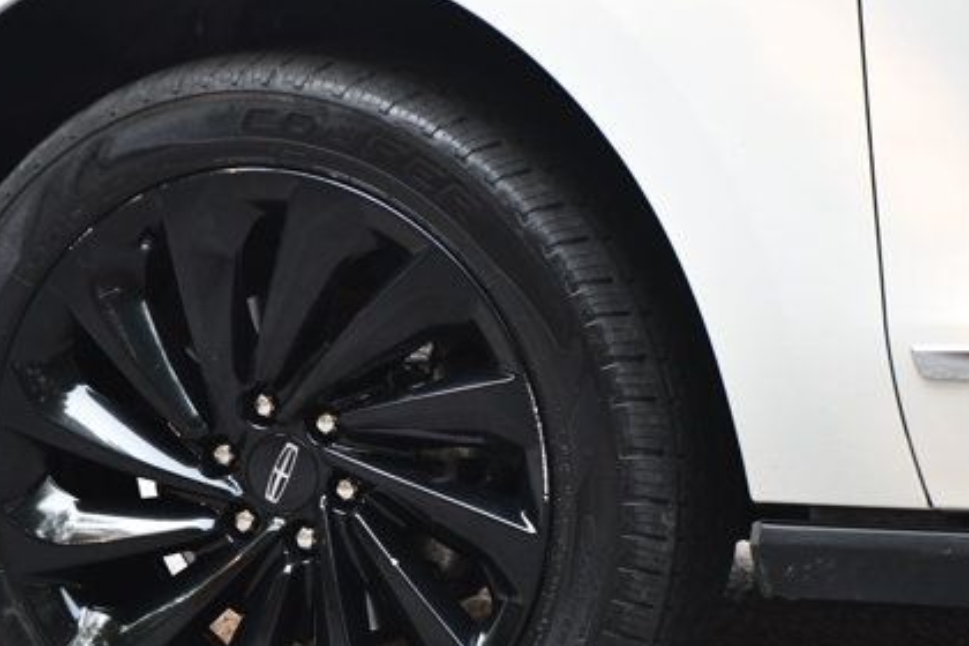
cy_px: 446
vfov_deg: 5.2
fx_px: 7132
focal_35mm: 265
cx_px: 339
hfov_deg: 7.8
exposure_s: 1/200
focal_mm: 116
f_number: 4.8
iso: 800
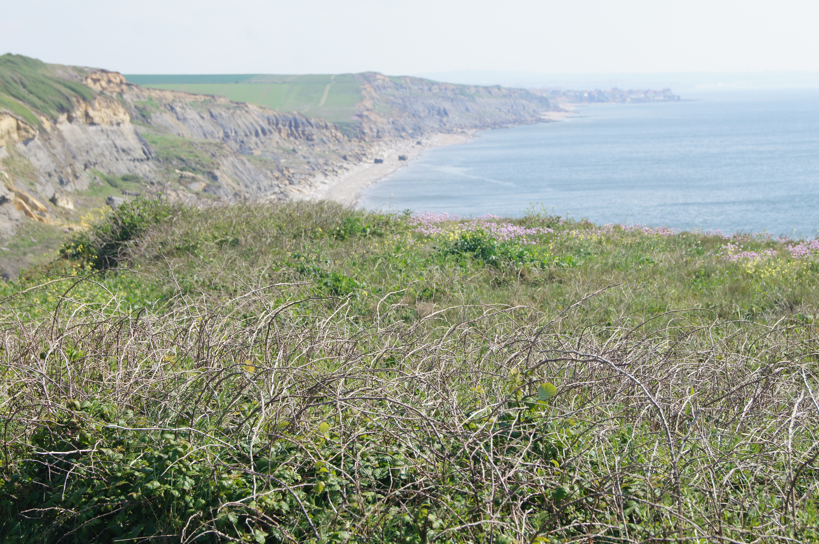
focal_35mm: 82
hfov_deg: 24.6
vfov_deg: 16.5
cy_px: 272
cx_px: 410
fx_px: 1875
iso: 100
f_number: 10
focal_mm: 55
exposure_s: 1/125
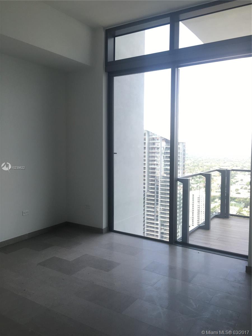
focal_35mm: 29
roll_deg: -0.2
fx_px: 281
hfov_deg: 48.2
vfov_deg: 61.7
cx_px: 126
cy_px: 168
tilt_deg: -3.2
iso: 25
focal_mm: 4.15
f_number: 2.2
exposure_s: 1/120
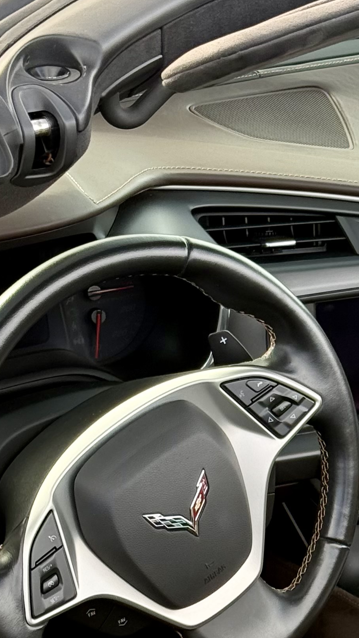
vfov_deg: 16.2
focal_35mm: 130
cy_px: 614
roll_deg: -2.9
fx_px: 2201
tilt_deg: -32.1
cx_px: 401
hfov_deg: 9.2
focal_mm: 6.76
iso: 100
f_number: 1.78
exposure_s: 1/242
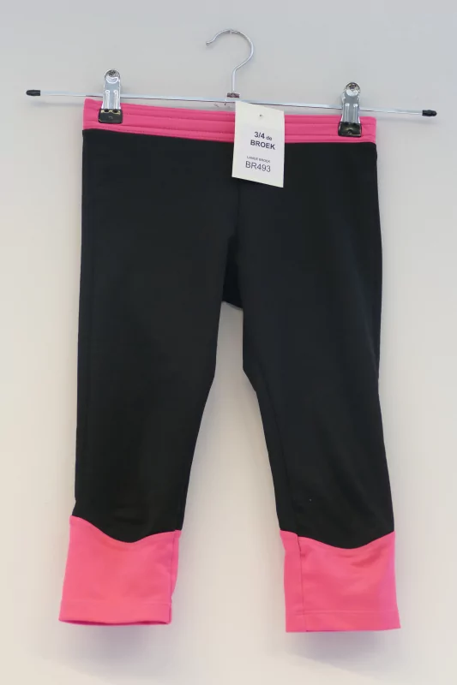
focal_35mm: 66
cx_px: 228
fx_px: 1257
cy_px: 342
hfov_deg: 20.6
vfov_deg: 30.5
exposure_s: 1/80
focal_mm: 24
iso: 1000
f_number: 3.6
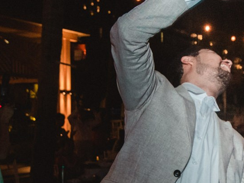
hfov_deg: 28.5
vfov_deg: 22.5
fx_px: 458
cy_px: 120
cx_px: 228
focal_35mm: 65
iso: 2000
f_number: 3.2
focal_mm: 18
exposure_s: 1/100
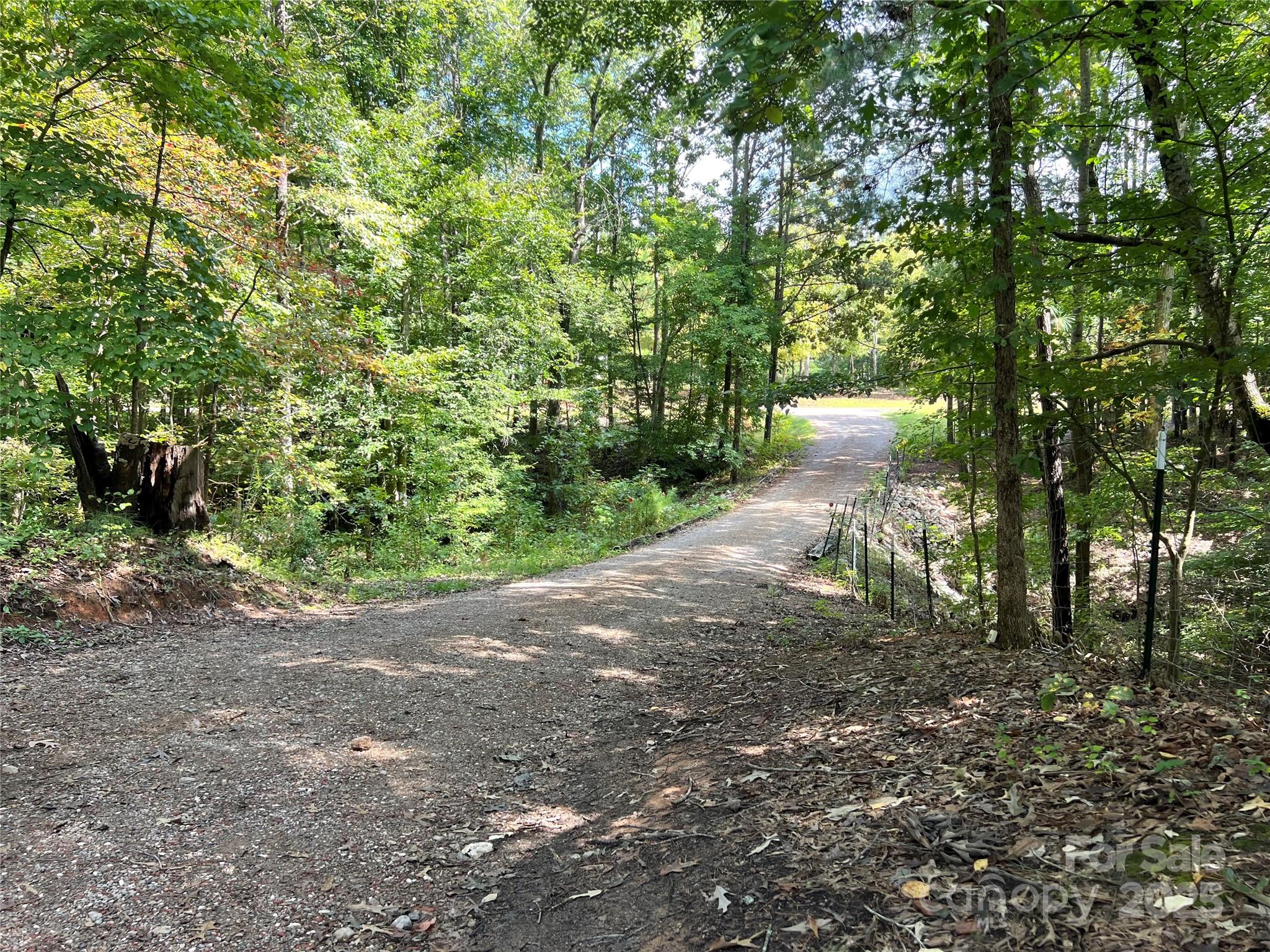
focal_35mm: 26
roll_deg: +0.3
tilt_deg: -5.0
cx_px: 635
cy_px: 476
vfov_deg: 53.1
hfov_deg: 67.3
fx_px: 954
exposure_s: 1/273
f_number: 1.5
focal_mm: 5.7
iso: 40
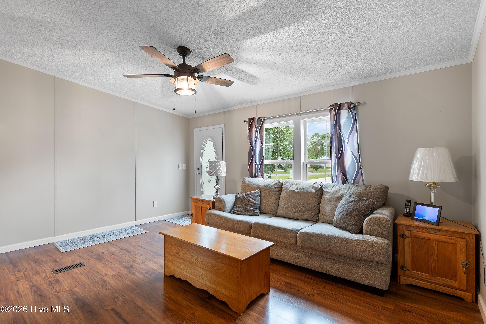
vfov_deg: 73.7
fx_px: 216
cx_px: 243
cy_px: 162
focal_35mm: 16
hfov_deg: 96.7
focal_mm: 11
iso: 100
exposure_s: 1
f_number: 8
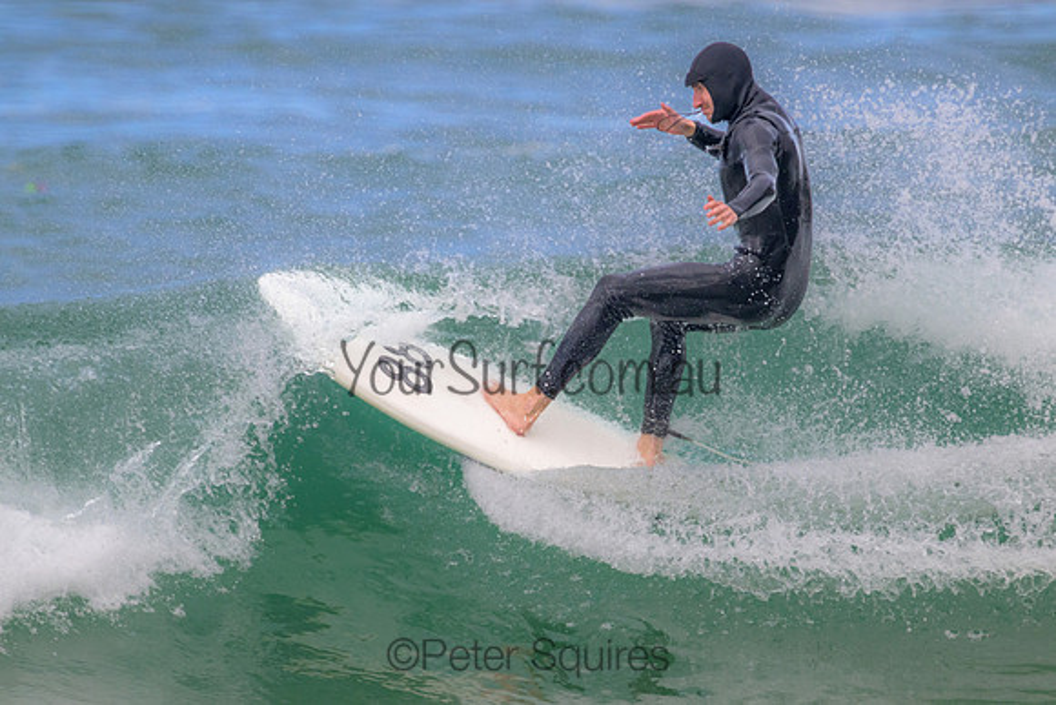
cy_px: 348
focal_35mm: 845
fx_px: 24780
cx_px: 557
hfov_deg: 2.4
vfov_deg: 1.6
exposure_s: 1/1250
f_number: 11
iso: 2200
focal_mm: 800
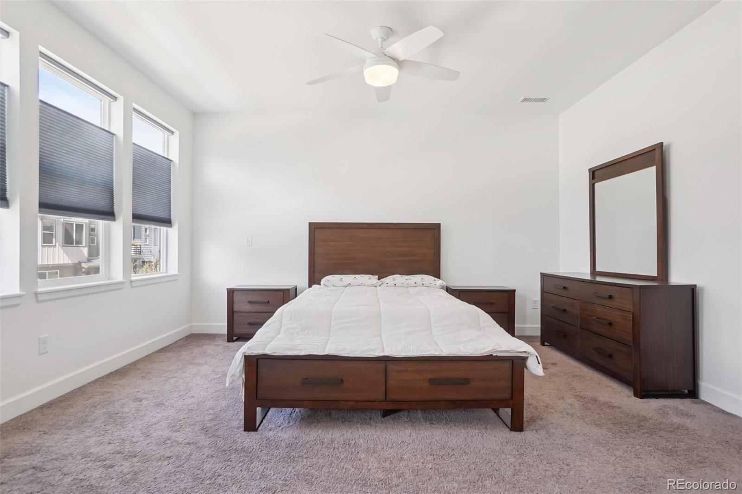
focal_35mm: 18
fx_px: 371
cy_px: 247
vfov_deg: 67.4
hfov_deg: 90.0
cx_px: 371
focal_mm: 12
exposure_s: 1/30
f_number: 8
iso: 400
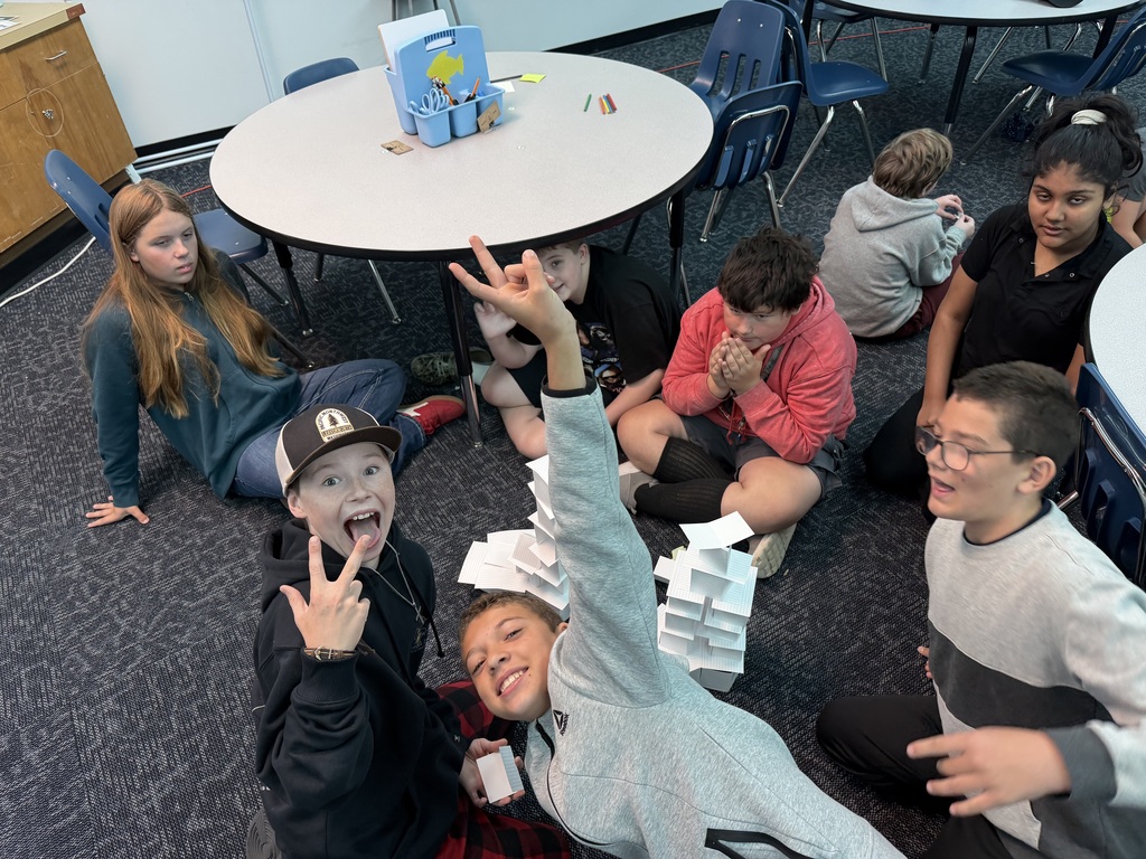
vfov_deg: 56.8
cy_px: 430
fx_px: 795
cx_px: 573
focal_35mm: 24
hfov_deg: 71.6
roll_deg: +4.1
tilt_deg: -40.9
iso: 200
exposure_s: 1/60
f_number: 1.78
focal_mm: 6.76
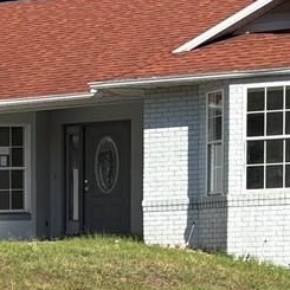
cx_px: -162
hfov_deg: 11.1
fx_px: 1422
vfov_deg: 11.2
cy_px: 415
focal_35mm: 150
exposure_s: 1/3623
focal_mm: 5.96
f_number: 1.6
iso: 50
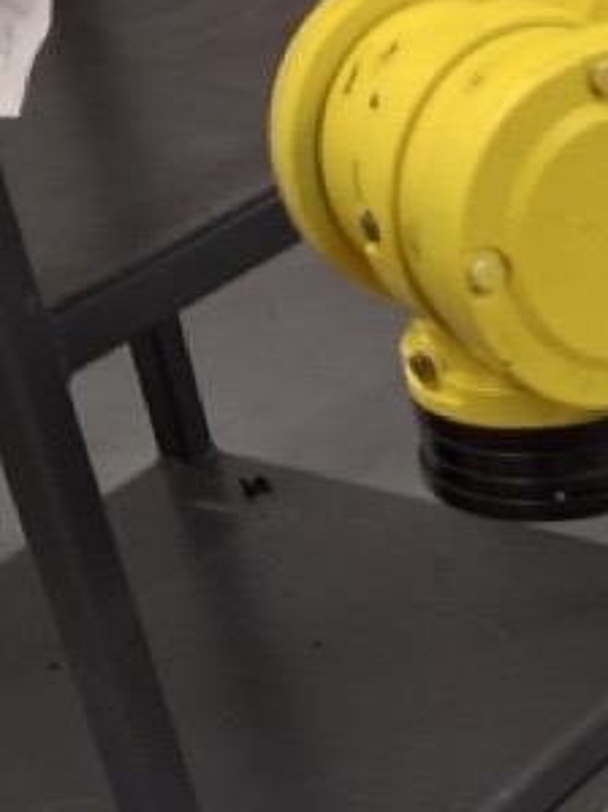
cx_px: 1216
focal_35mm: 107
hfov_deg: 12.2
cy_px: 1162
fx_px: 2508
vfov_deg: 16.9
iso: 250
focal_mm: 4.69
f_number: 1.8
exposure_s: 1/40
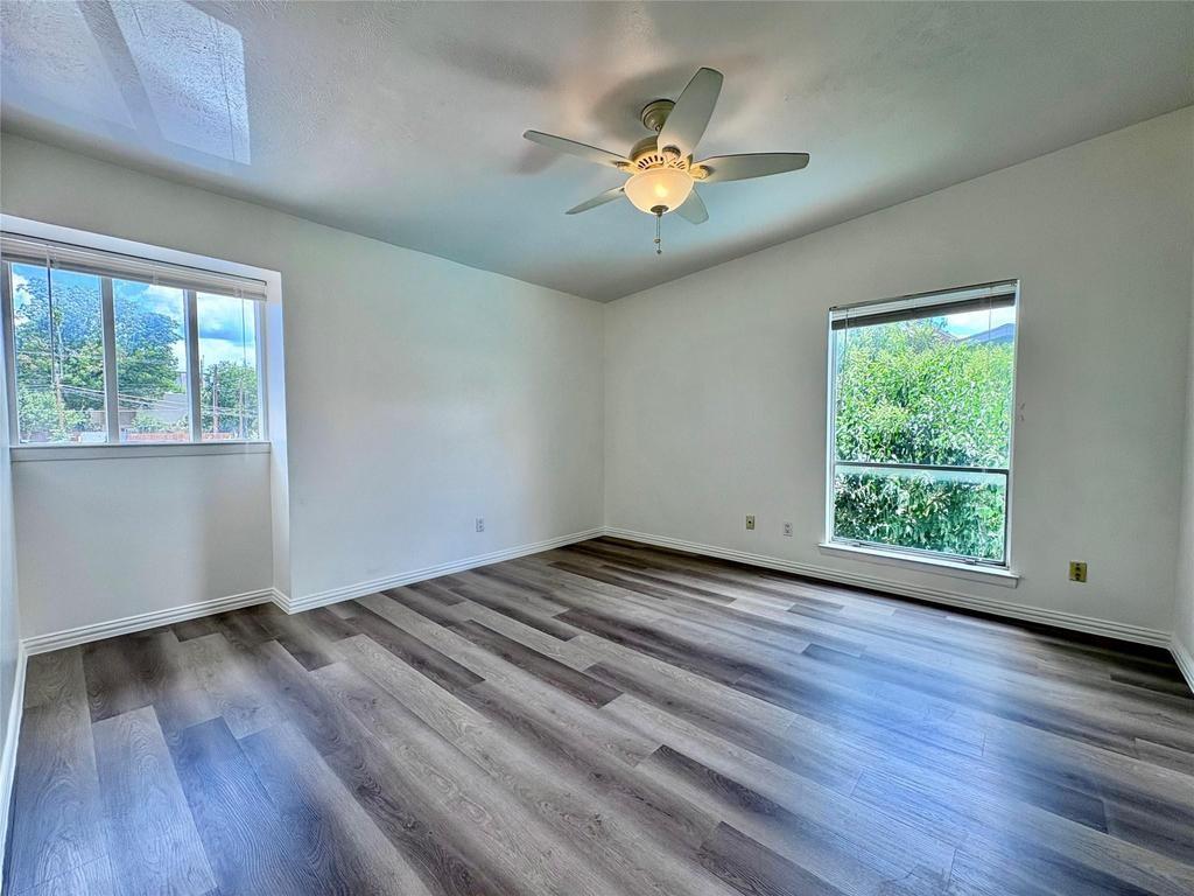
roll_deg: -0.4
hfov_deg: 102.1
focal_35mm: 14
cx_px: 597
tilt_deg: -2.8
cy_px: 448
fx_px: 483
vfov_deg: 85.7
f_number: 2.2
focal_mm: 2.22
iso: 64
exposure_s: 1/120
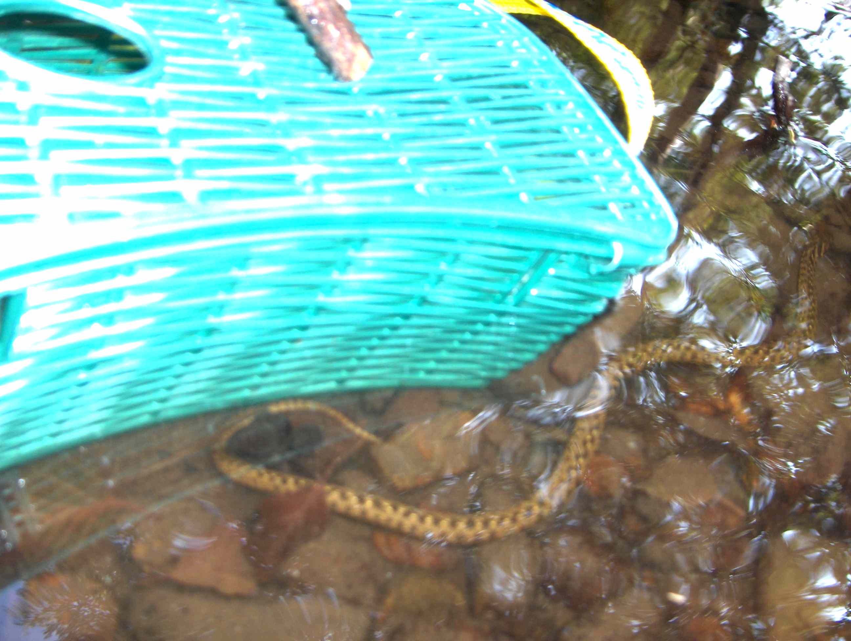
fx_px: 960
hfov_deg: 47.8
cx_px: 426
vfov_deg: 36.9
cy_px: 320
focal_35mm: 39
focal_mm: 8
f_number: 2.8
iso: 100
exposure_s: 1/60
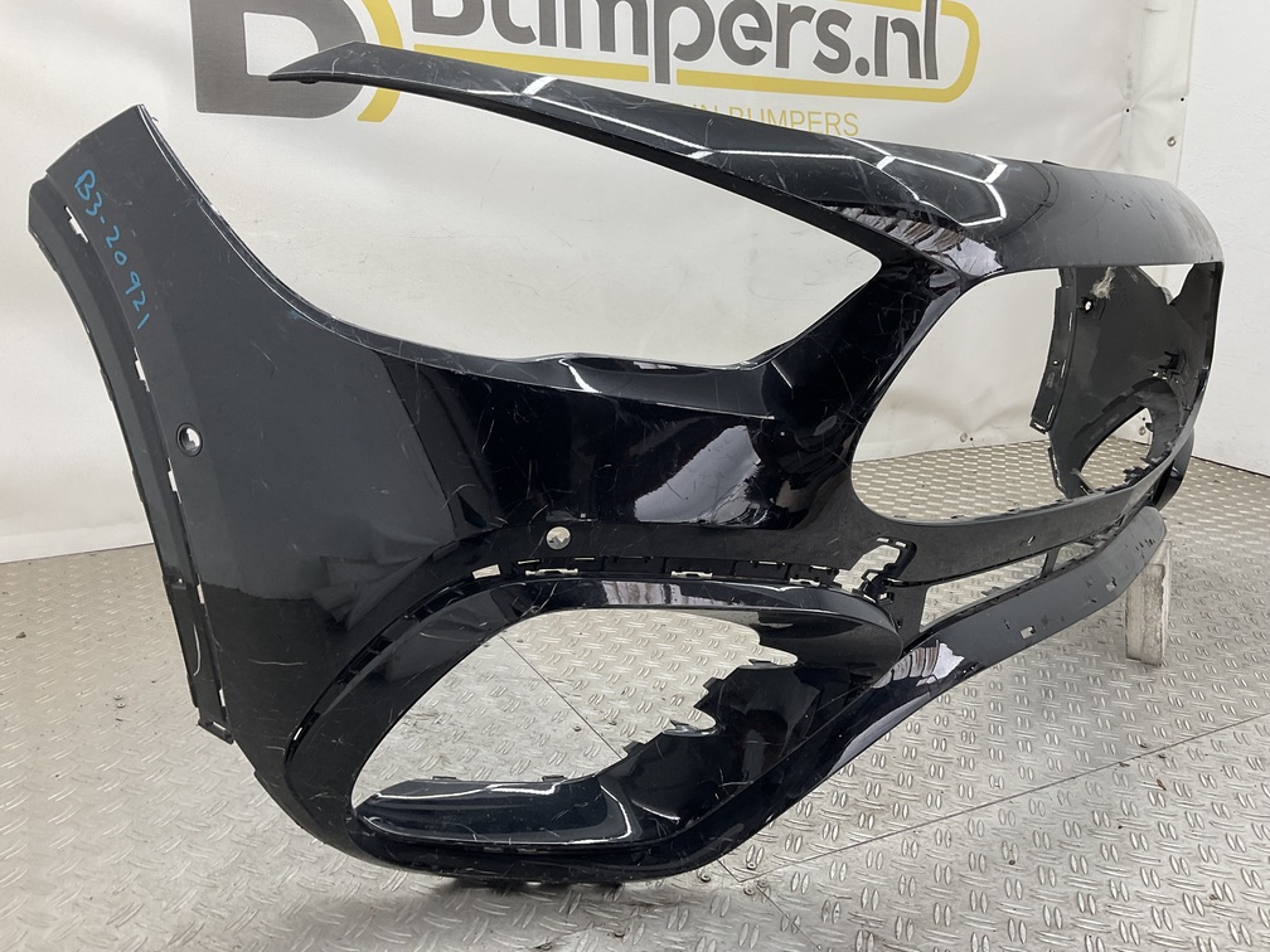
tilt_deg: -15.4
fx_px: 1064
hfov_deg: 61.7
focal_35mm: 29
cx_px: 635
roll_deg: -3.2
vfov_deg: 48.2
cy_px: 476
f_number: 1.8
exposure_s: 1/100
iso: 32
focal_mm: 3
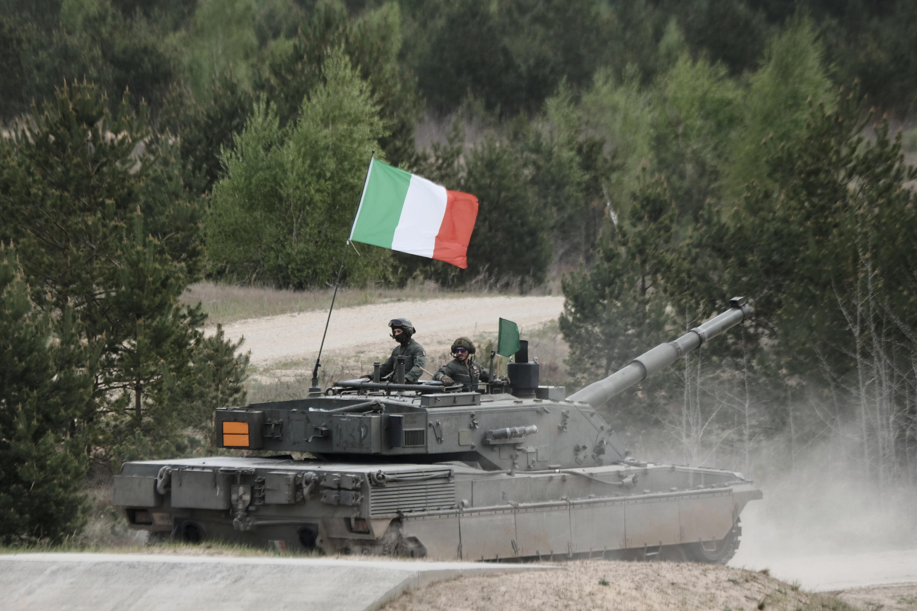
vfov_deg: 2.3
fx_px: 15282
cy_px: 306
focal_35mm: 600
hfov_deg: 3.4
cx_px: 458
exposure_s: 1/500
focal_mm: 400
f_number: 8
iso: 500
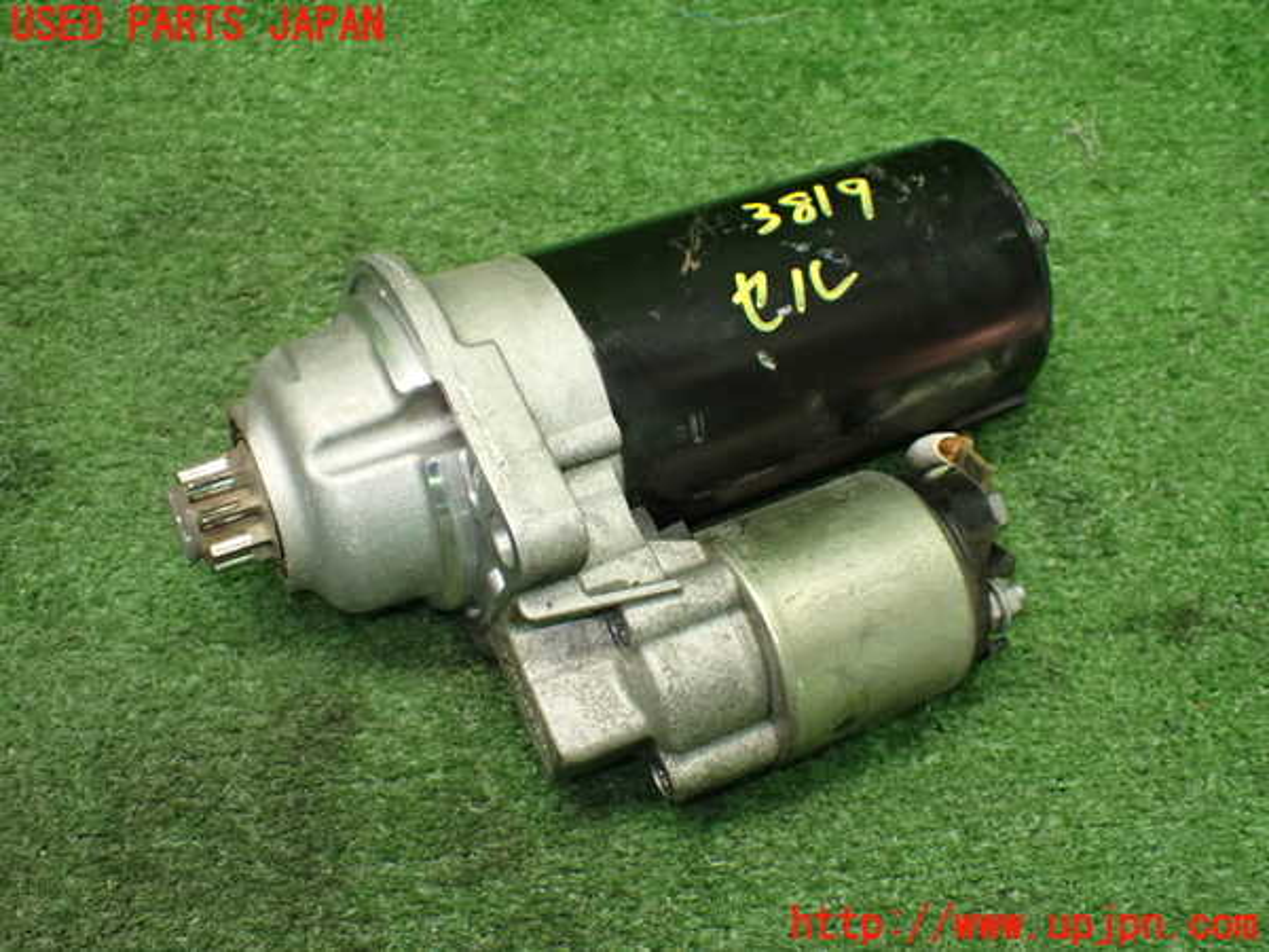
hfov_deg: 49.0
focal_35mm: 38
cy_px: 476
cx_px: 634
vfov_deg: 37.7
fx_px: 1393
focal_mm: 6.83
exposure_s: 1/100
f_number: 2.7
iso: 800
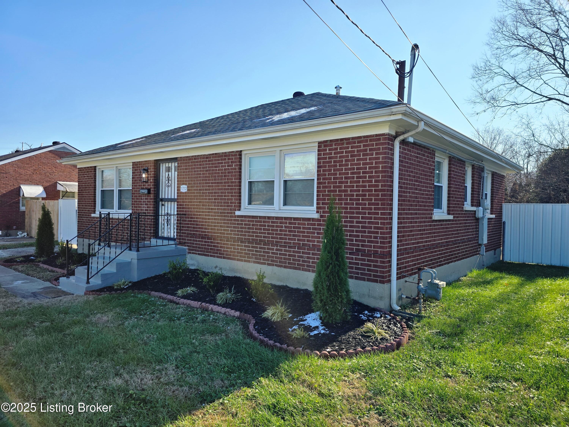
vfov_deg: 58.9
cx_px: 284
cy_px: 214
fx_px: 378
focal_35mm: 23
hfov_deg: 73.9
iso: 12
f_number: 1.7
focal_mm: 6.3
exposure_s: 1/545
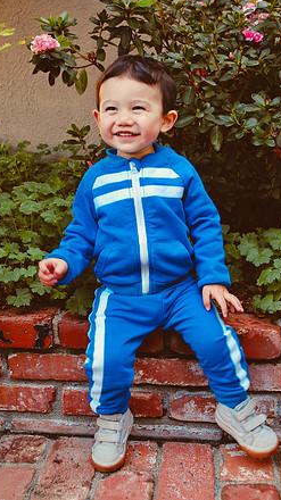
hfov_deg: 26.5
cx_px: 137
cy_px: 245
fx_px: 597
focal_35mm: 45
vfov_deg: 45.5
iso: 200
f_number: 6.3
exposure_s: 1/20
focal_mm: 28
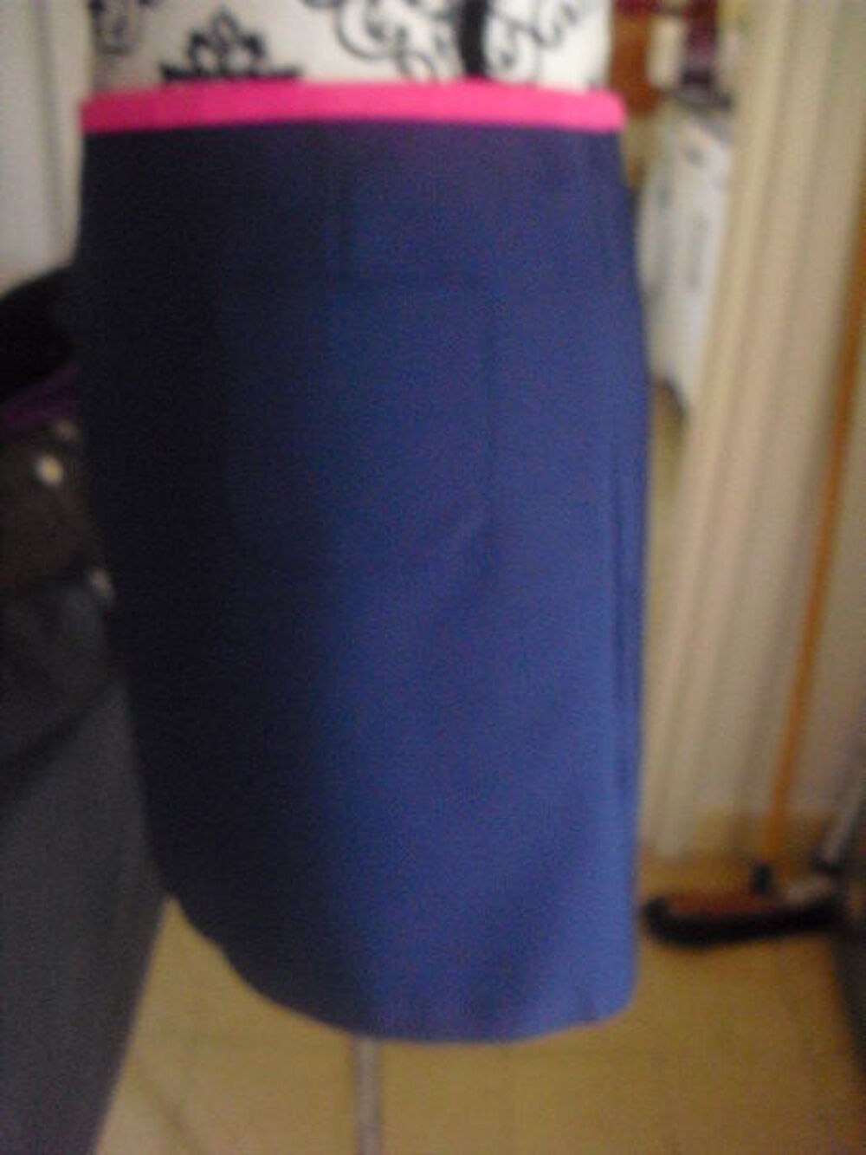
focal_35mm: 36
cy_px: 578
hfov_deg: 39.7
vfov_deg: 51.4
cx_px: 433
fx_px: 1201
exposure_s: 1/8
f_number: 3.1
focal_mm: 6.3
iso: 800
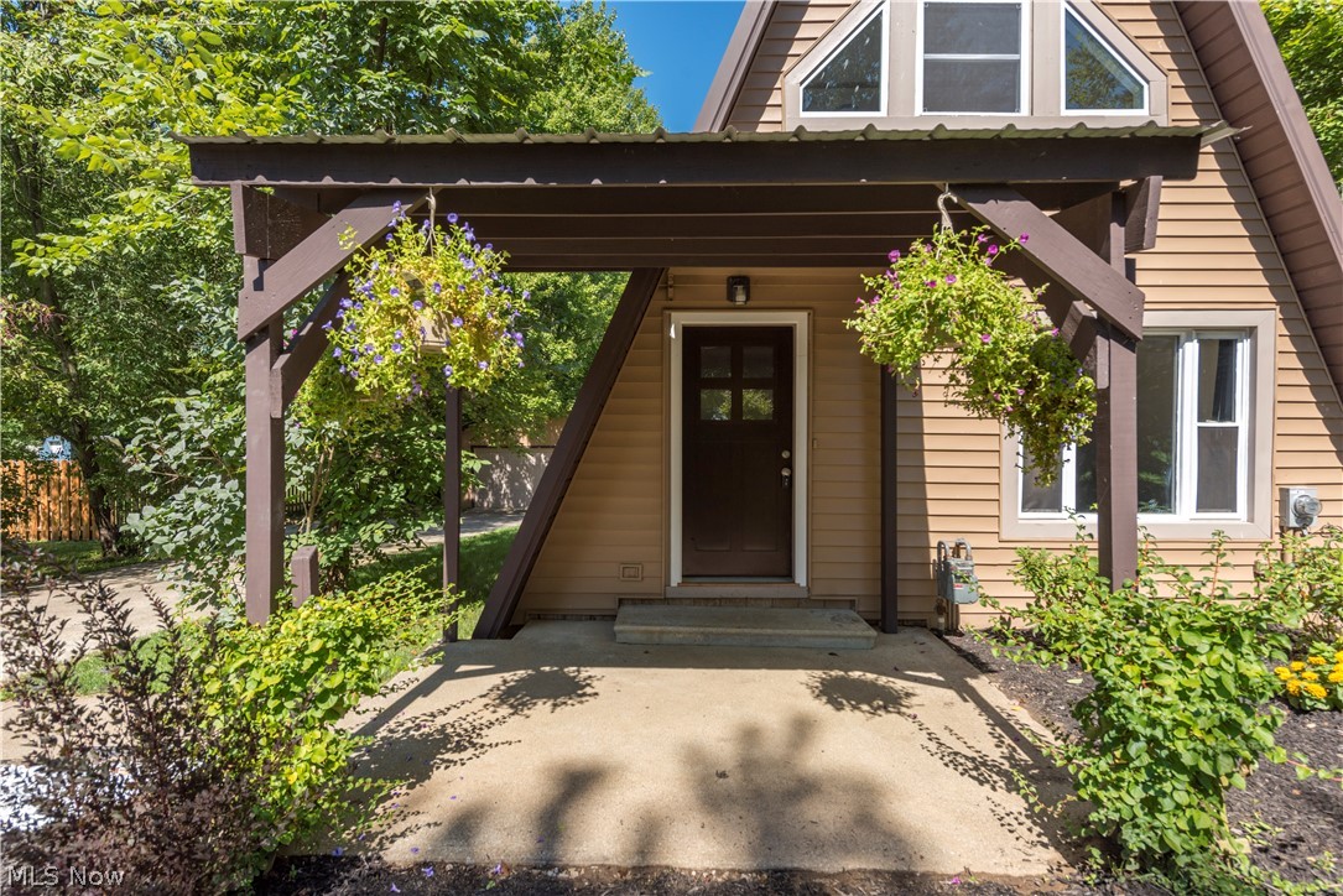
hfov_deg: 86.9
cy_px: 448
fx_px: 709
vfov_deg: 64.6
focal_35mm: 19
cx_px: 672
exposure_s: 1/400
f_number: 8
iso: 200
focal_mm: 19
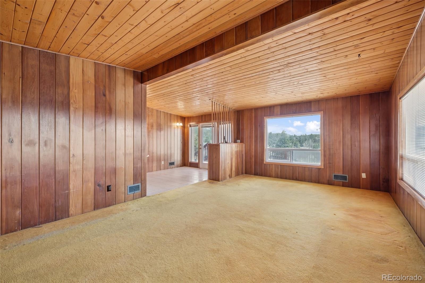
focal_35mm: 15
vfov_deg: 77.3
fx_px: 177
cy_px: 142
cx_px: 212
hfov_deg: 100.4
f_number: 11
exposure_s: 1/1.25
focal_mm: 15
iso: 100
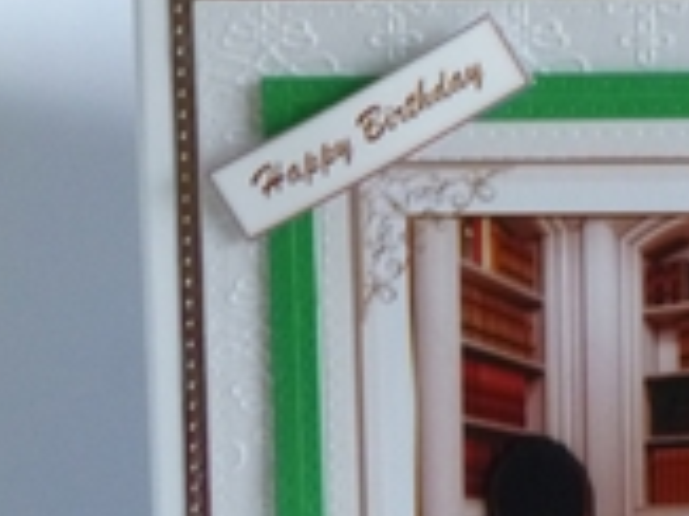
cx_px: 697
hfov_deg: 7.8
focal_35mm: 254
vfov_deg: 5.8
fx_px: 5052
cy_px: 560
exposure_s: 1/30
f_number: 5.2
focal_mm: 16.5
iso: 400
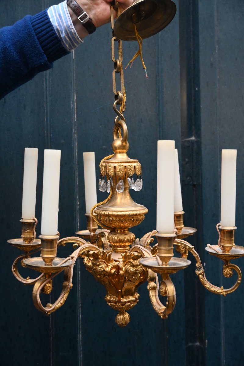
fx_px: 480
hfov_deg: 28.5
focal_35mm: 47
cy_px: 183
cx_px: 122
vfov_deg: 41.7
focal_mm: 31.5
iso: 3200
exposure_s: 1/125
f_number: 4
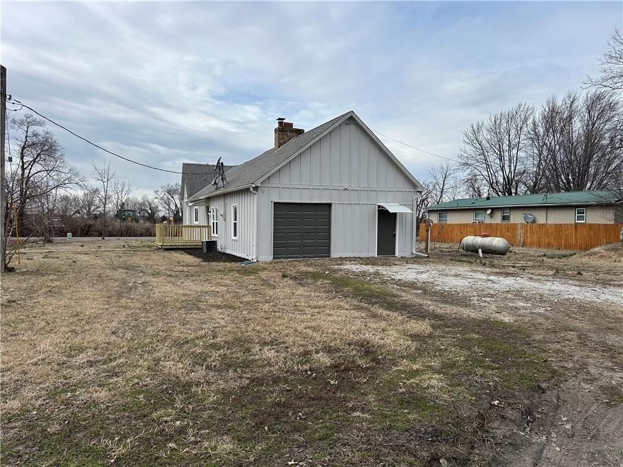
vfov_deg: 53.1
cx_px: 312
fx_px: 468
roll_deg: +0.5
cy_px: 234
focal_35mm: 26
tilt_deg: -1.1
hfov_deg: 67.3
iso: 50
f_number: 1.5
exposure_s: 1/4630
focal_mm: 5.7
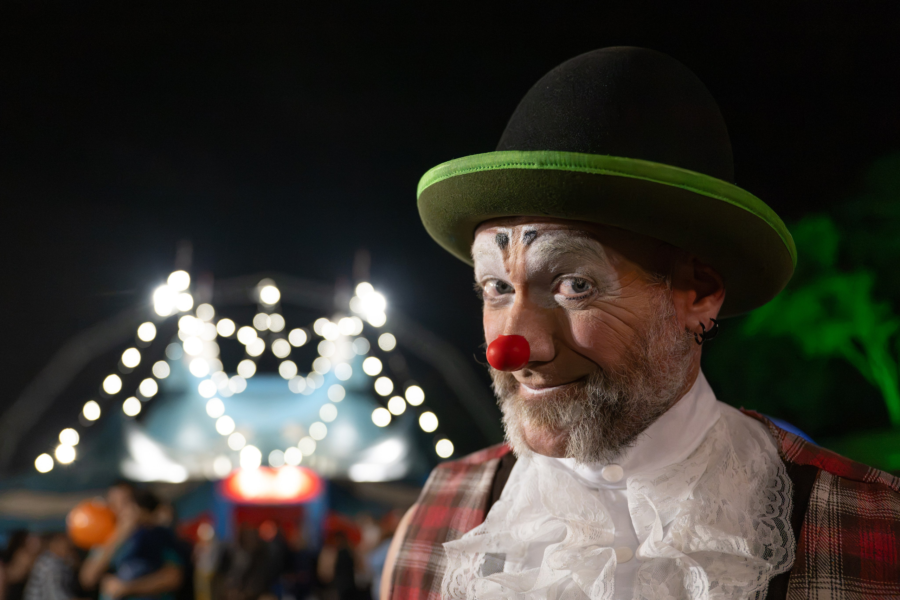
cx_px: 409
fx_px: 859
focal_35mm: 34
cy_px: 273
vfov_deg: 38.5
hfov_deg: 55.2
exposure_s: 1/800
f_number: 2.8
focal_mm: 31.5
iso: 8000
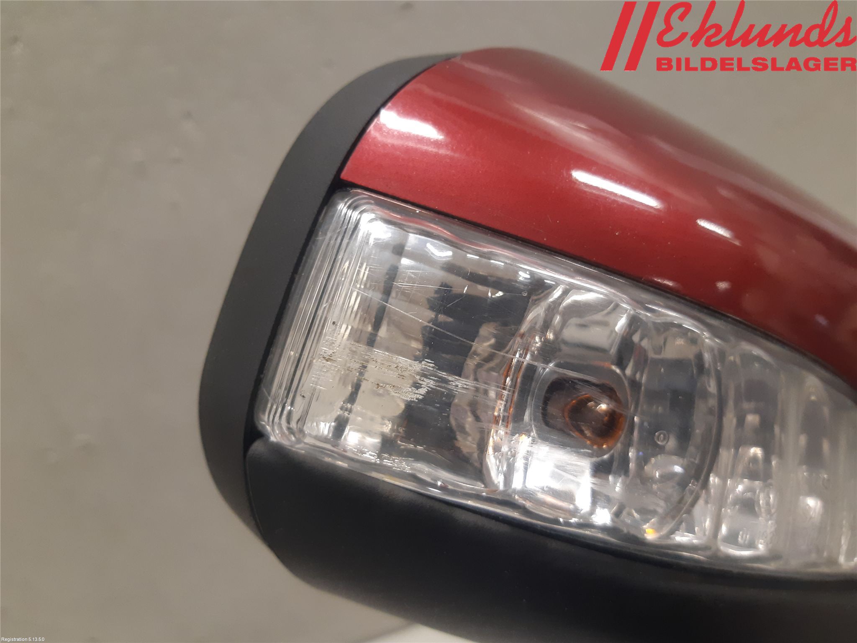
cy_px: 322
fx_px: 644
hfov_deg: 67.3
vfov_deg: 53.1
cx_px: 428
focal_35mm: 26
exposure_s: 1/50
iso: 200
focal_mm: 3.93
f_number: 1.7
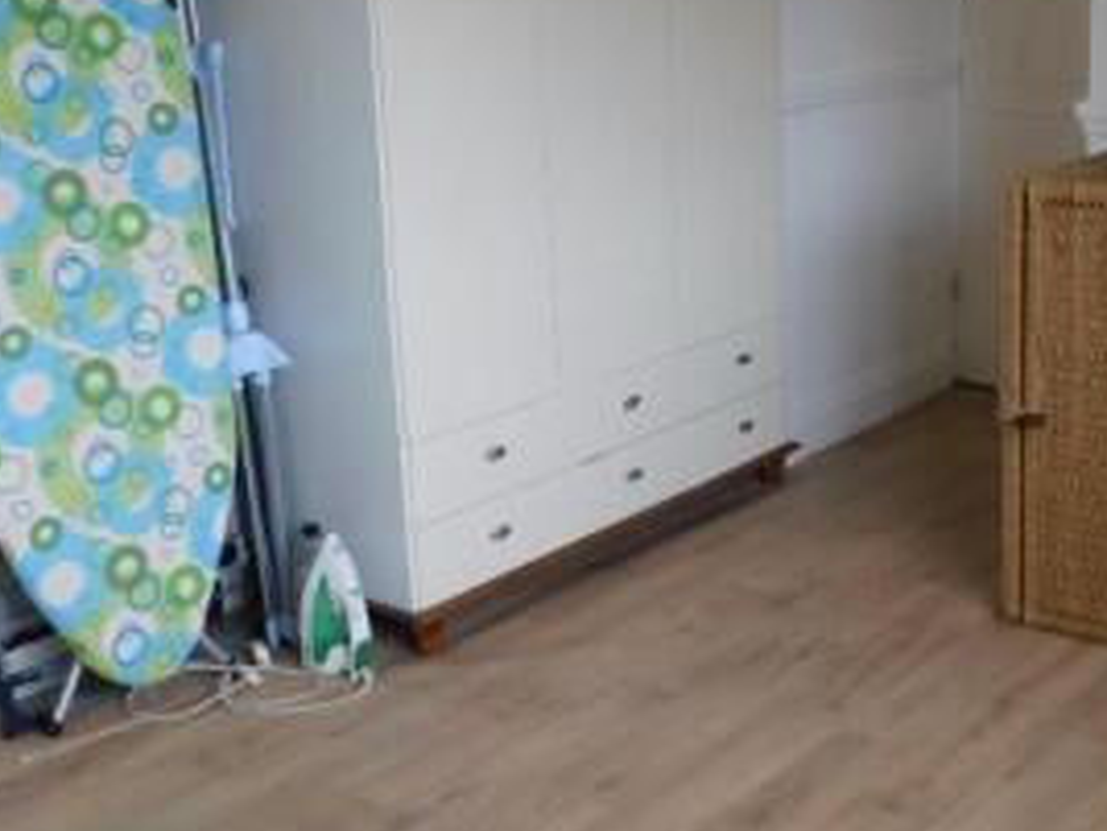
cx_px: 774
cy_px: 312
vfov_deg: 29.0
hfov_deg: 37.6
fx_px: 1599
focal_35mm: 50
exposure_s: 1/50
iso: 125
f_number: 3
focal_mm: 4
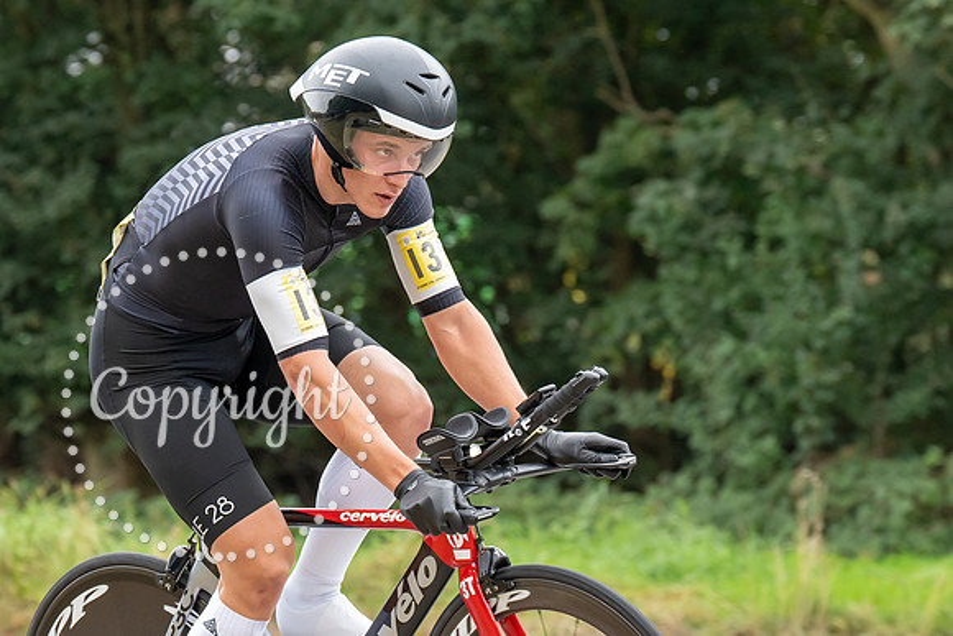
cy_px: 276
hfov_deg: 9.4
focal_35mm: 219
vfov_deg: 6.3
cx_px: 273
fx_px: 5791
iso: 1250
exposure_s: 1/1000
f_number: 4
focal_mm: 115
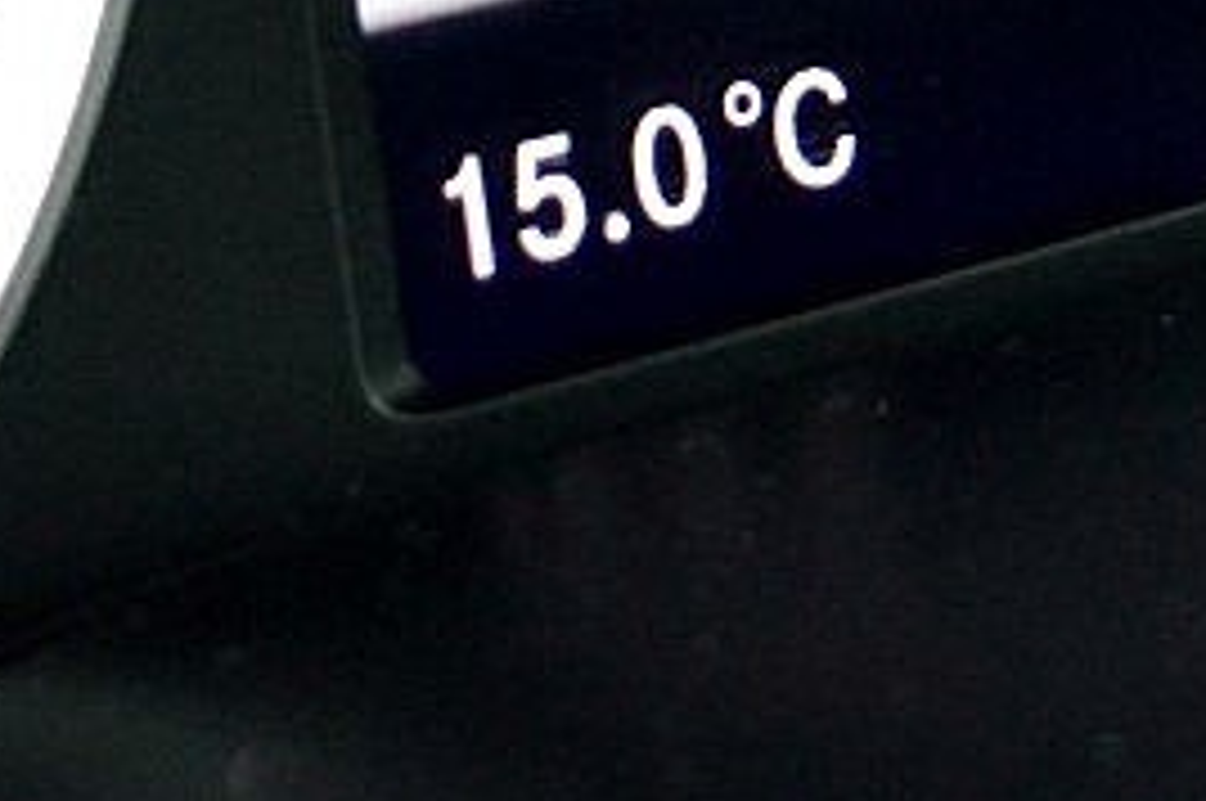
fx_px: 7596
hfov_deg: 9.1
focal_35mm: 227
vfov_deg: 5.8
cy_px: -963
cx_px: 598
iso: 800
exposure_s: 1/60
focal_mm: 25
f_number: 4
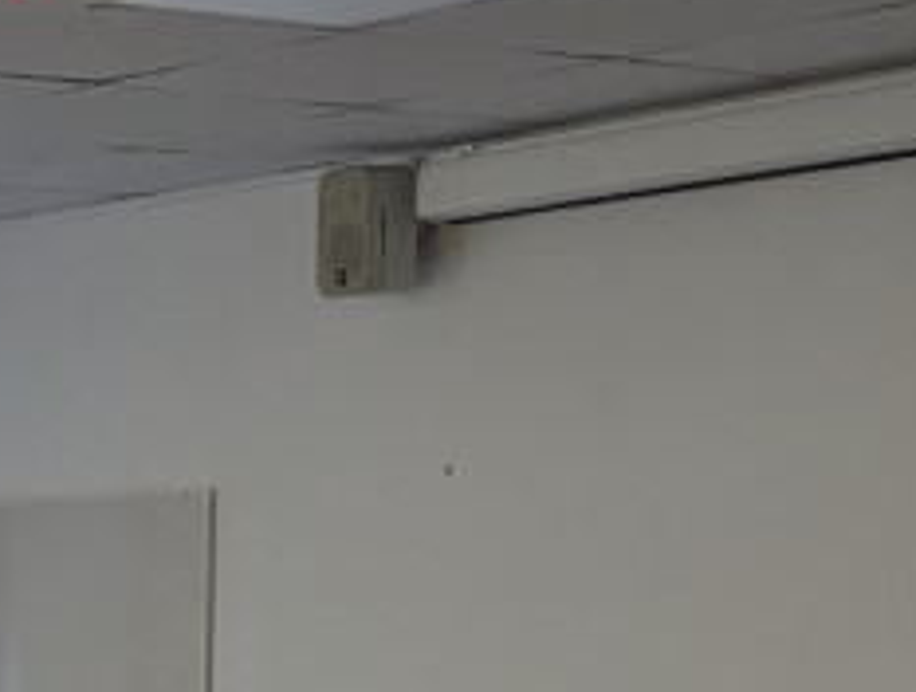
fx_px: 3263
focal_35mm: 123
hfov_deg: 15.3
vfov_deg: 10.4
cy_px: 1679
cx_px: -230
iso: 206
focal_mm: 6.81
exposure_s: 1/100
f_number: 1.85
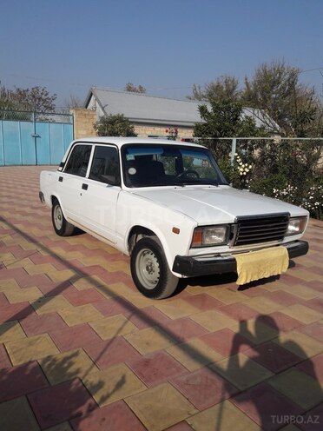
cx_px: 162
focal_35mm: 28
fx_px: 348
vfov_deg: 63.4
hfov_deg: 49.7
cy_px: 216
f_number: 1.9
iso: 40
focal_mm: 3.7
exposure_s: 1/2532
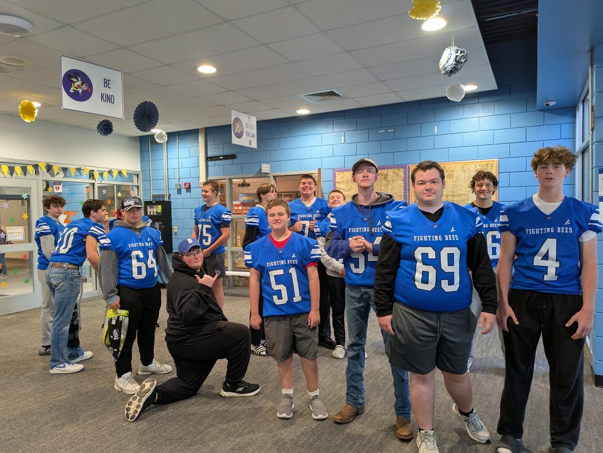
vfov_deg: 53.1
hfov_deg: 67.3
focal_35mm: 26
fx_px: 453
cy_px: 228
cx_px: 298
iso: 439
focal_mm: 5.43
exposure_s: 1/120
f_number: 1.89
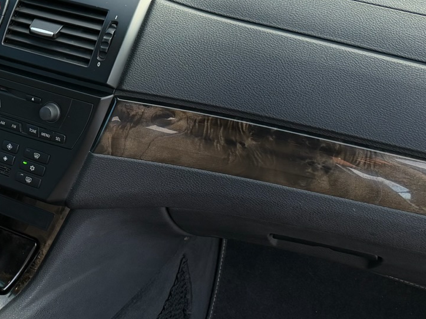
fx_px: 837
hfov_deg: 25.9
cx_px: -70
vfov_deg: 21.6
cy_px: 150
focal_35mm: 68
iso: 160
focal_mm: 6.76
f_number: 1.78
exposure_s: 1/223
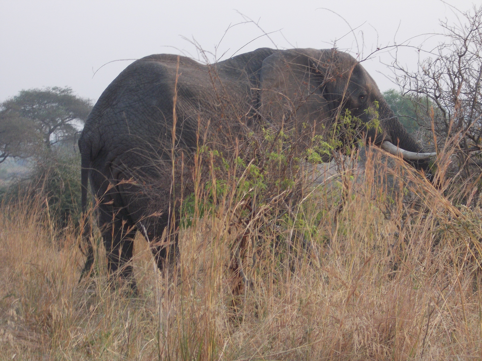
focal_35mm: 130
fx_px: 1810
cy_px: 180
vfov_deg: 11.4
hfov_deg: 15.2
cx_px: 241
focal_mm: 23
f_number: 6.5
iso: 160
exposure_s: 1/60
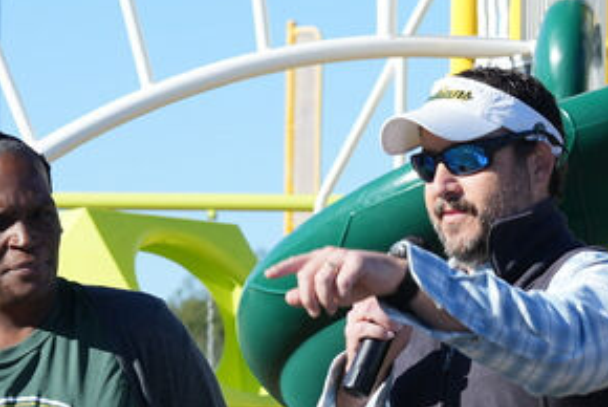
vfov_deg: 4.6
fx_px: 5072
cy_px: 555
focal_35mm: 300
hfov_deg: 6.9
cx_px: 484
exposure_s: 1/250
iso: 100
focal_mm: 85
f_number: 6.3
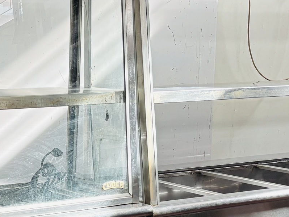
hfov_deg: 20.3
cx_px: -14
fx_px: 777
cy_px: 213
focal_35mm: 93
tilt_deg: -12.3
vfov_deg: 15.6
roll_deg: +0.6
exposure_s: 1/100
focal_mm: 5.96
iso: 50
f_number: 1.6
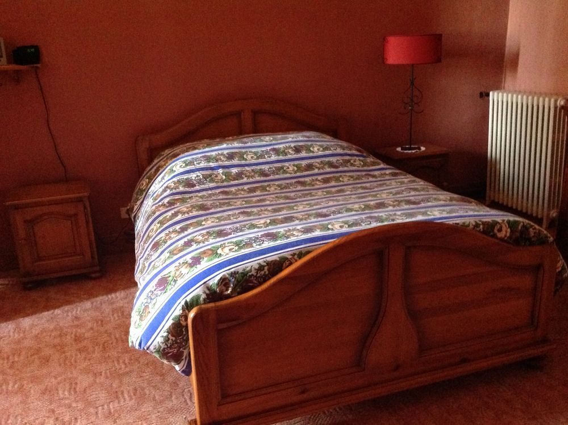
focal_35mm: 35
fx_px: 573
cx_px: 284
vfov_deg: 40.6
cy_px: 212
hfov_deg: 52.7
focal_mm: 4.28
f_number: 2.4
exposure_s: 1/15
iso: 800
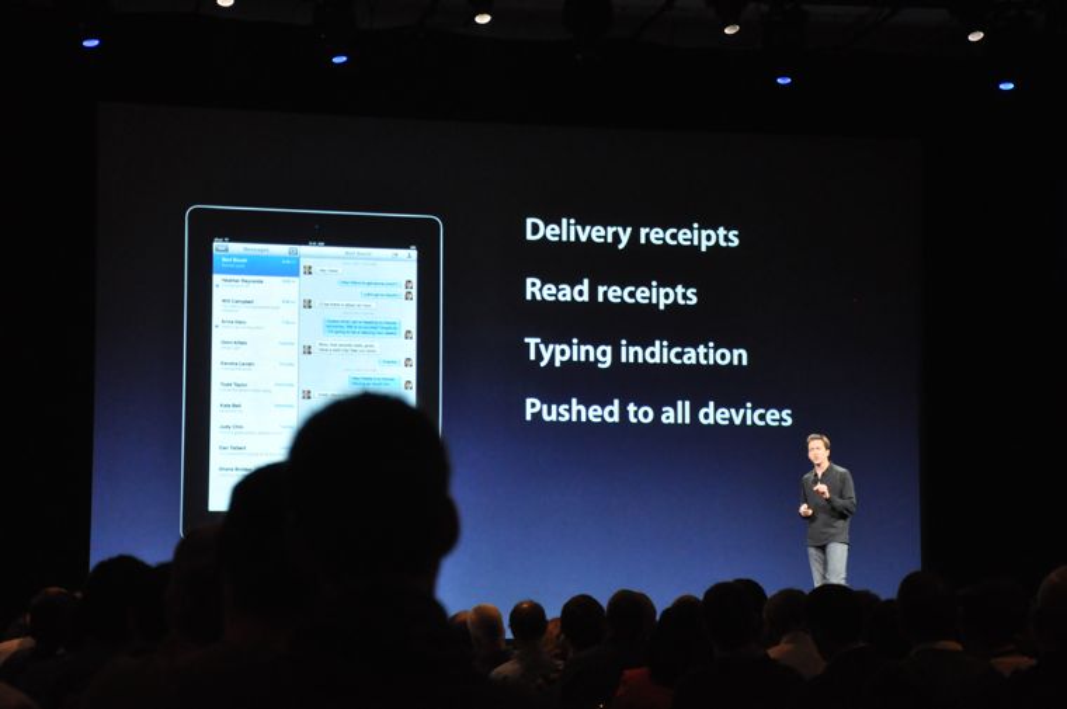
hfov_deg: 21.9
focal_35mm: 93
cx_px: 534
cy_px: 354
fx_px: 2753
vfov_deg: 14.7
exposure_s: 1/40
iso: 1600
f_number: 5.3
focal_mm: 62
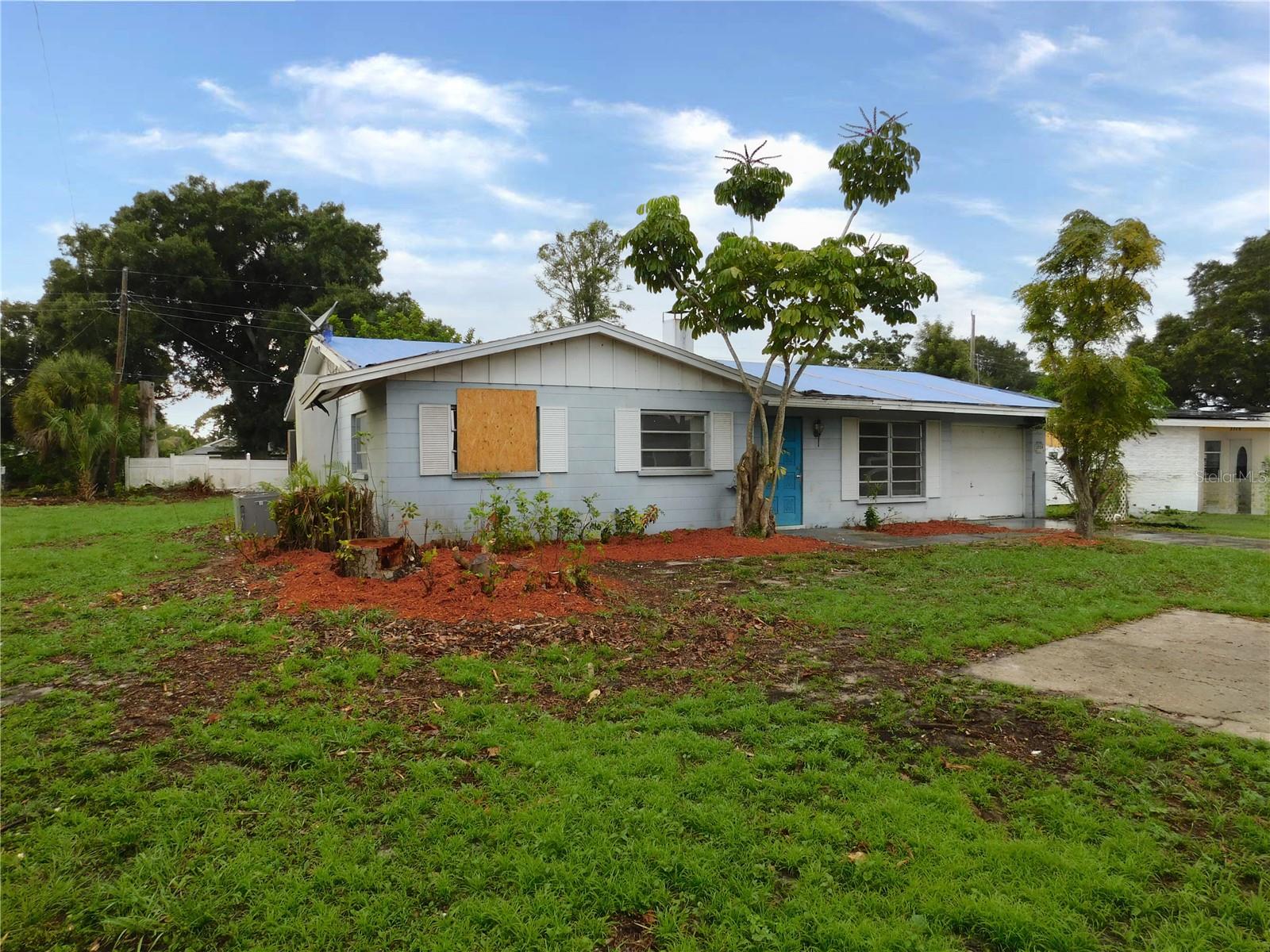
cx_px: 635
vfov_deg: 58.9
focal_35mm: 23
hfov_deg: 73.9
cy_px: 476
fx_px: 844
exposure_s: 1/125
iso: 125
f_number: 3
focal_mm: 4
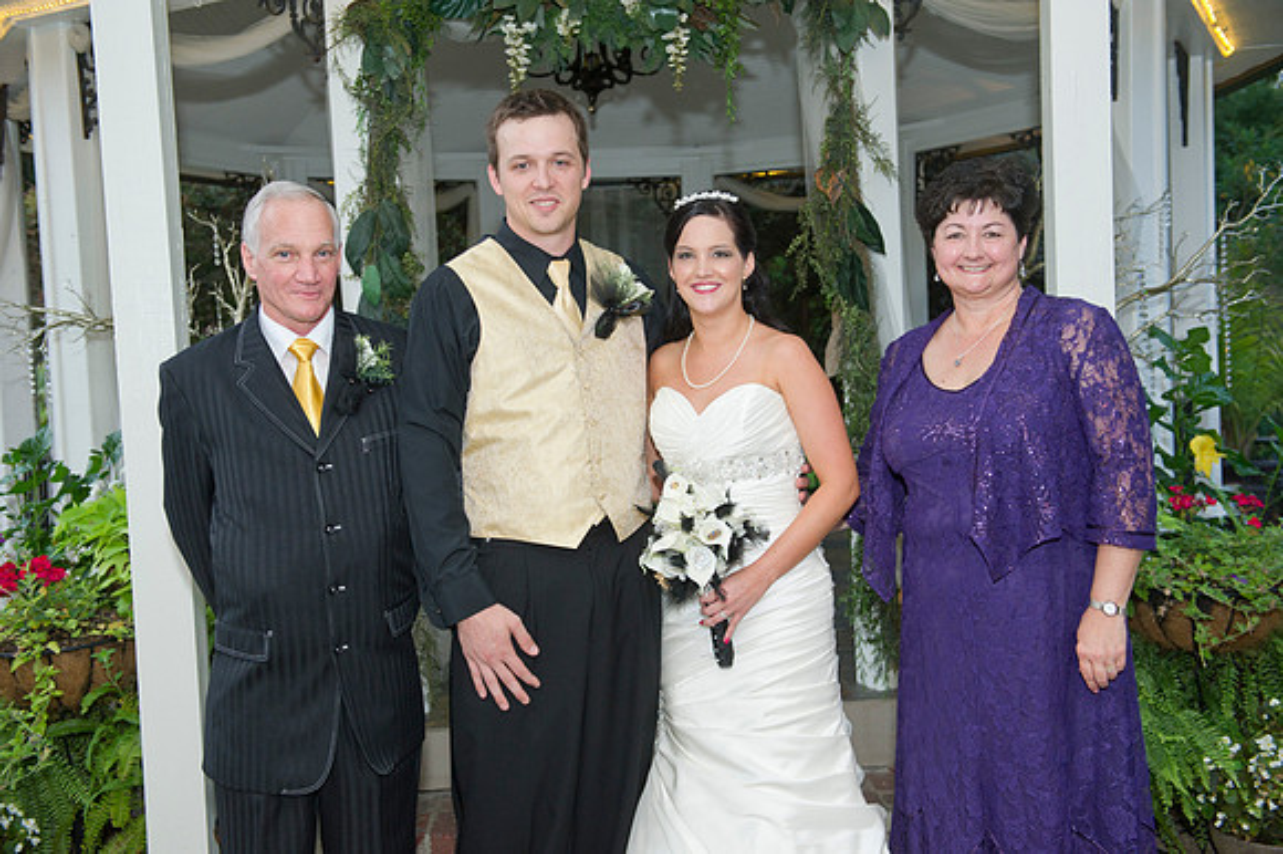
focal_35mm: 40
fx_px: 1425
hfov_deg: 48.5
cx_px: 642
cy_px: 427
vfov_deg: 33.4
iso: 800
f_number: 4
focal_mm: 40
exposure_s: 1/125
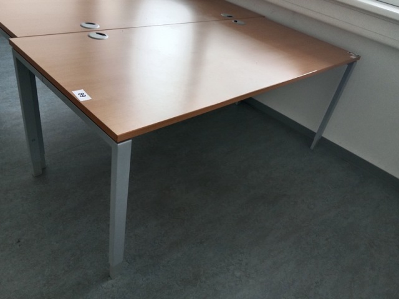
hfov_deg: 65.3
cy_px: 150
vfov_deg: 51.4
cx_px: 200
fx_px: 311
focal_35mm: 27
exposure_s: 1/33.3
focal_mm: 3.65
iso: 314
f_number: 2.2
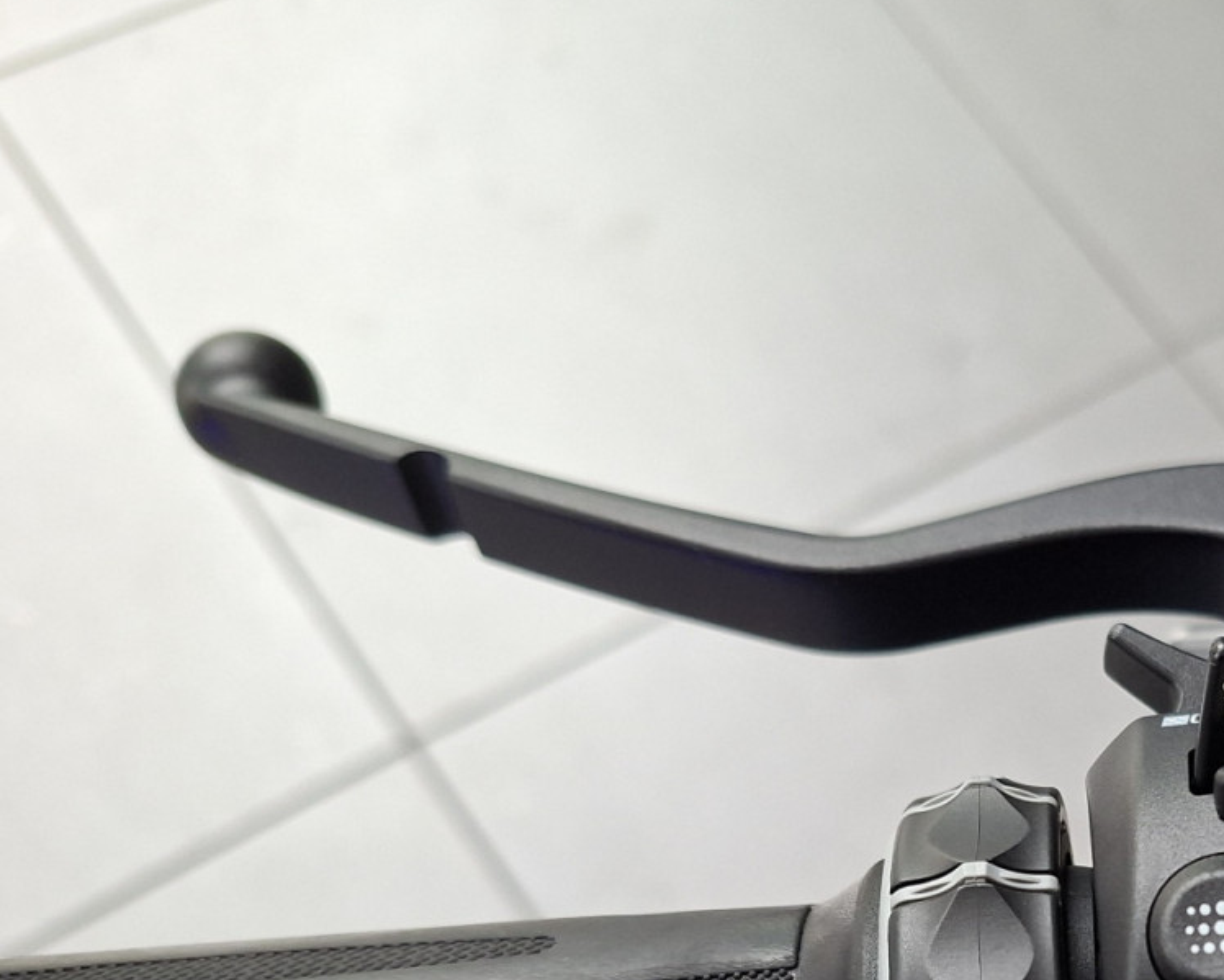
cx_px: 1217
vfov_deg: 29.9
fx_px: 1740
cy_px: 918
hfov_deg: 35.2
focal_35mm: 48
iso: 250
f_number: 1.8
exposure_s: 1/100
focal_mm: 5.54
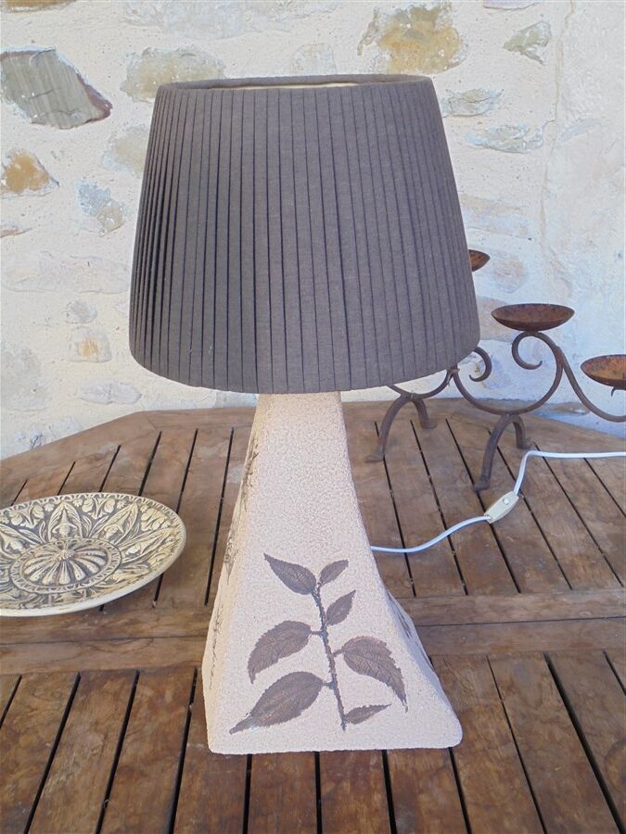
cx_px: 313
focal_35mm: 38
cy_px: 417
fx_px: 916
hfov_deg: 37.7
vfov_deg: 49.0
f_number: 4.2
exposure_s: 1/30
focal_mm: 6.9
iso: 100
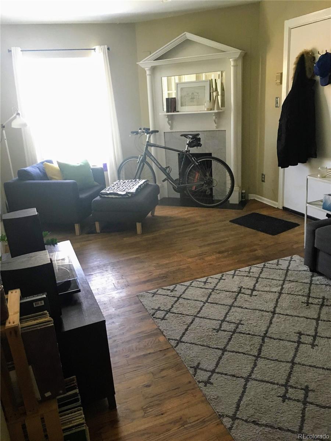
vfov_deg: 61.7
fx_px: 370
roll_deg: +4.4
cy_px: 220
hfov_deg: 48.2
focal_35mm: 29
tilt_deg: -18.9
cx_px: 166
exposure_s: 1/24
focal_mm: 4.15
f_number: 2.2
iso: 200
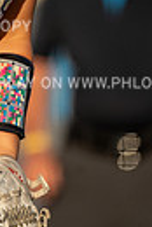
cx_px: -19
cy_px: -73
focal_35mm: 2080
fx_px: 13137
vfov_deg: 1.0
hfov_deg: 0.7
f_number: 6.3
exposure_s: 1/1250
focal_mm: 600
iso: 320
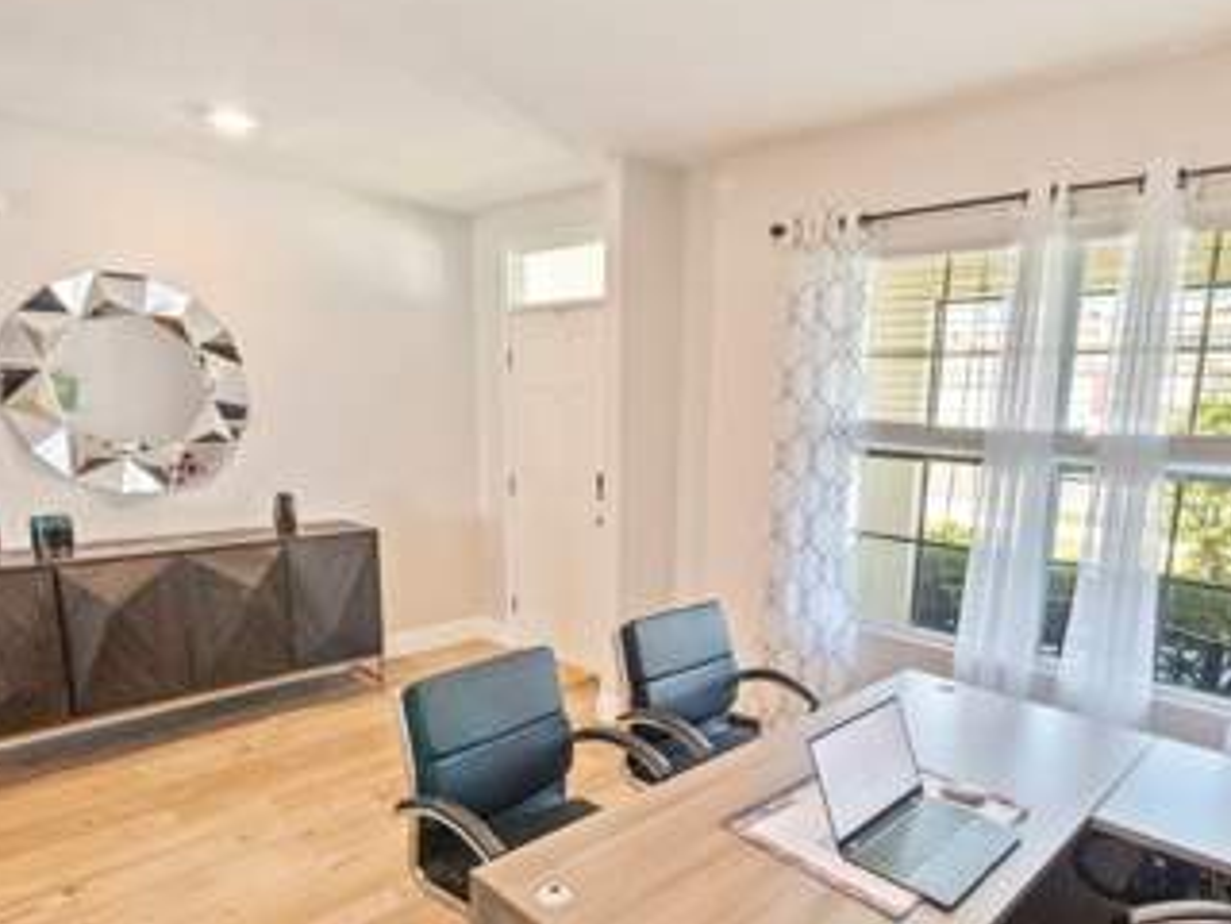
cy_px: 574
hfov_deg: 78.5
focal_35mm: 21
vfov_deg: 62.6
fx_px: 747
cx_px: 708
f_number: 4
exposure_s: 1/60
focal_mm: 7
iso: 1000
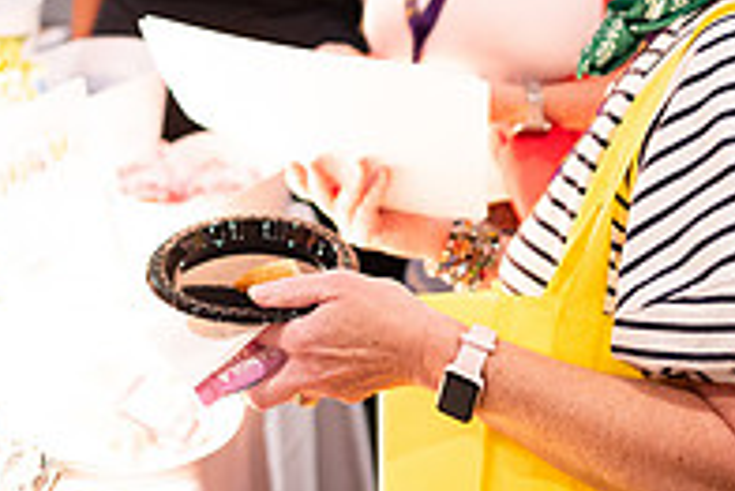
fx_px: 1451
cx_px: 195
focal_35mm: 71
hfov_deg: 28.1
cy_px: 17
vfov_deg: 18.8
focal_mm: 24
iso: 1250
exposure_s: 1/200
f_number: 1.8
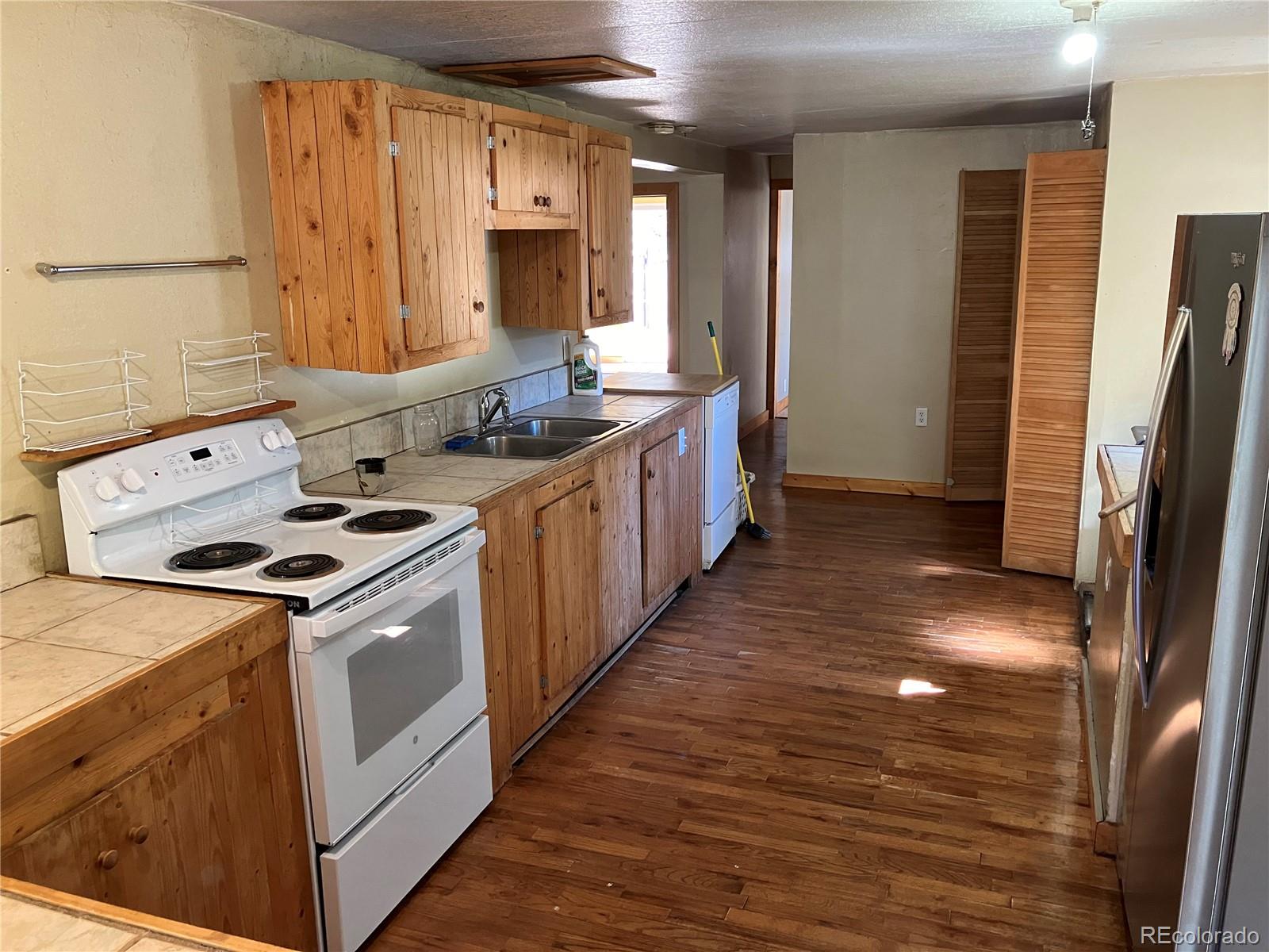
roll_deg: +1.2
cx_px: 634
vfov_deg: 49.7
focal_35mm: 28
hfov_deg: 63.4
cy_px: 476
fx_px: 1026
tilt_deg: -13.3
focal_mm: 3.99
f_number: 1.8
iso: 160
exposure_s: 1/60
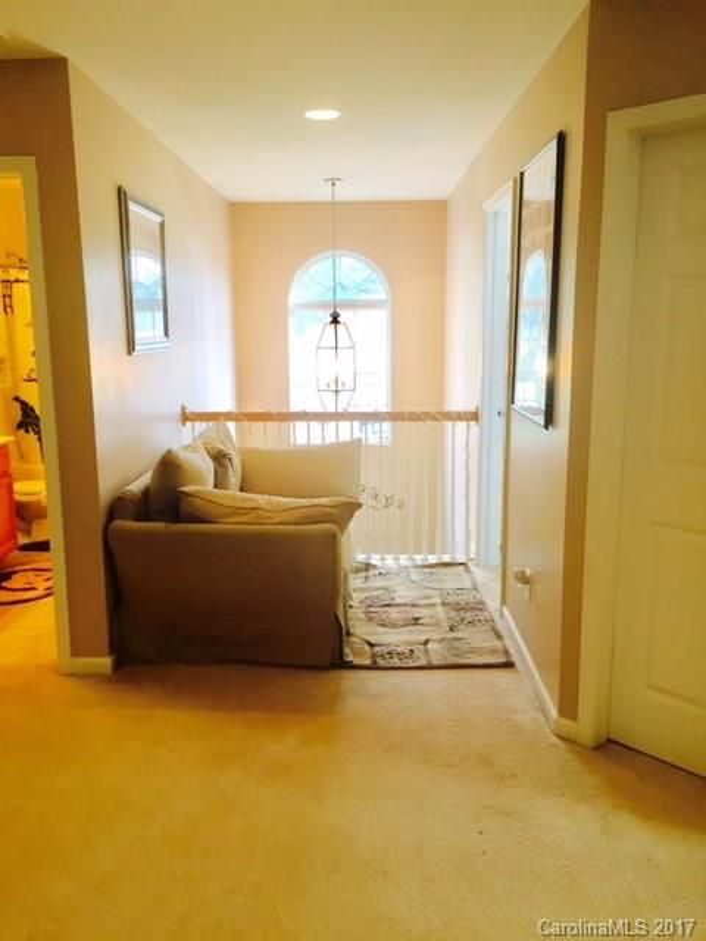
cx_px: 353
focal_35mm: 29
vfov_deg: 61.7
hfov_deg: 48.2
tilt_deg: -10.1
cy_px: 470
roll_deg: +0.5
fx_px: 789
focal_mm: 4.15
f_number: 2.2
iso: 32
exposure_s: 1/30
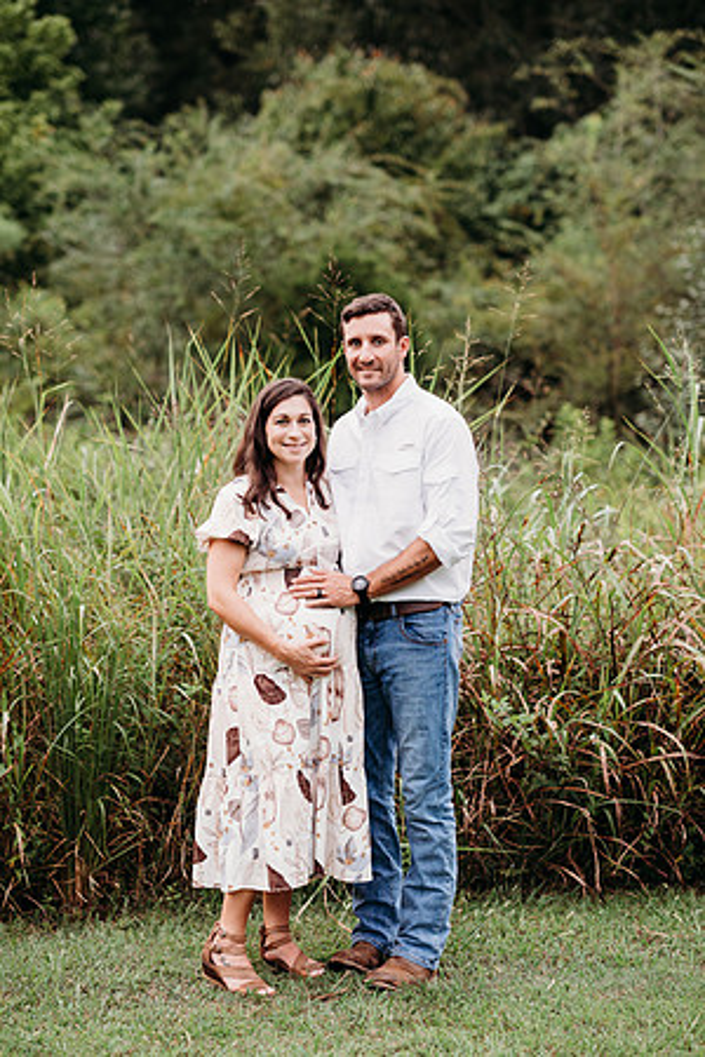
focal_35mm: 85
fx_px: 2497
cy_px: 528
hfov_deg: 16.1
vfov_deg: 23.9
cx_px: 352
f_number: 2.5
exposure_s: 1/200
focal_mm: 85
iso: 320
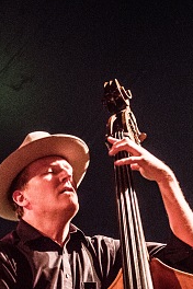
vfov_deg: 17.9
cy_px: 340
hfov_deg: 12.6
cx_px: 119
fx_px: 876
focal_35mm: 109
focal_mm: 40
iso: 2000
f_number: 2.8
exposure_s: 1/80
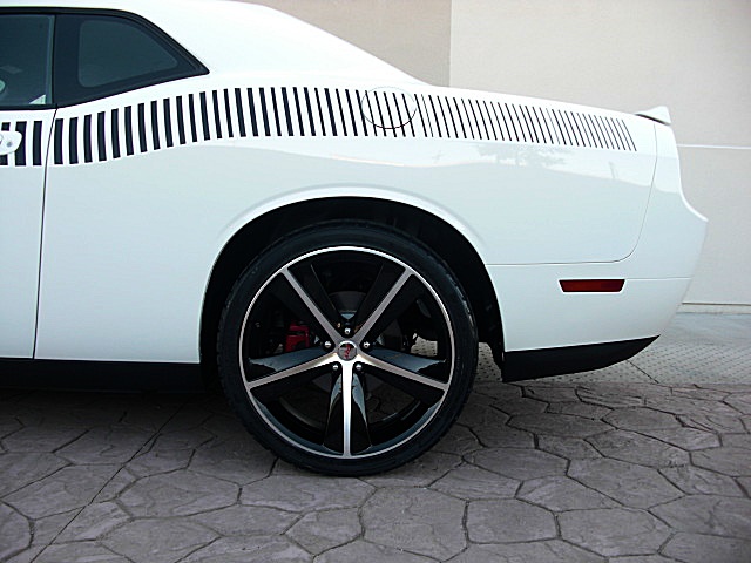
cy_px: 282
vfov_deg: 39.7
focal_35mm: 36
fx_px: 781
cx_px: 376
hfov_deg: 51.4
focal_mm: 6.3
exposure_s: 1/100
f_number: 2.8
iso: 50
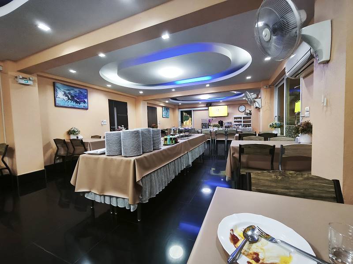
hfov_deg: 98.2
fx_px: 153
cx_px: 176
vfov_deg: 81.7
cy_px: 132
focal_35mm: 15
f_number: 2.2
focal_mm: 1.91
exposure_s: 1/33.3
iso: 250
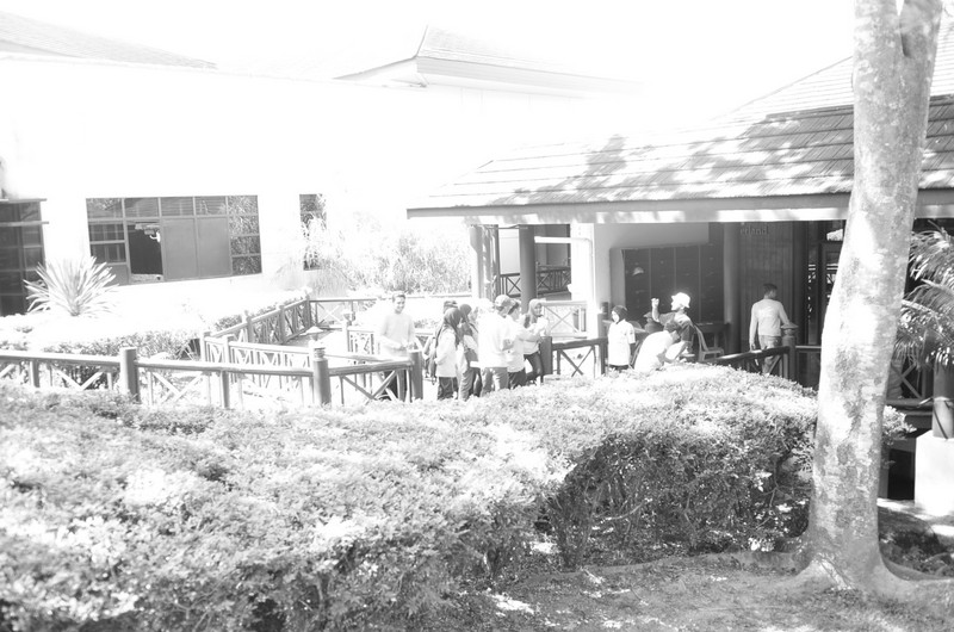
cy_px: 316
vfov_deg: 39.8
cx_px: 477
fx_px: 873
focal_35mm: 33
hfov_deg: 57.3
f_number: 2.8
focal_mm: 22
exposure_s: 1/80
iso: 200
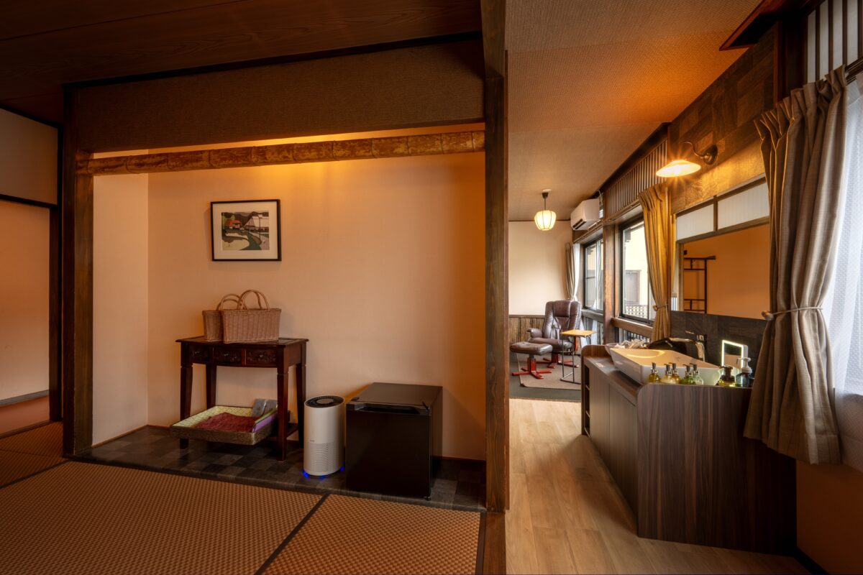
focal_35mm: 14
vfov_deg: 81.2
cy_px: 288
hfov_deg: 104.3
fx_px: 336
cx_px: 432
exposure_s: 1/4
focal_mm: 14
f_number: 13
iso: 64
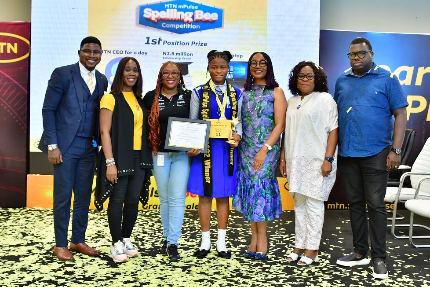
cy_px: 146
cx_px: 214
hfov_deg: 41.9
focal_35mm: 47
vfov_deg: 28.6
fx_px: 561
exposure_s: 1/125
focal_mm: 31
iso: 800
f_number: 4.5
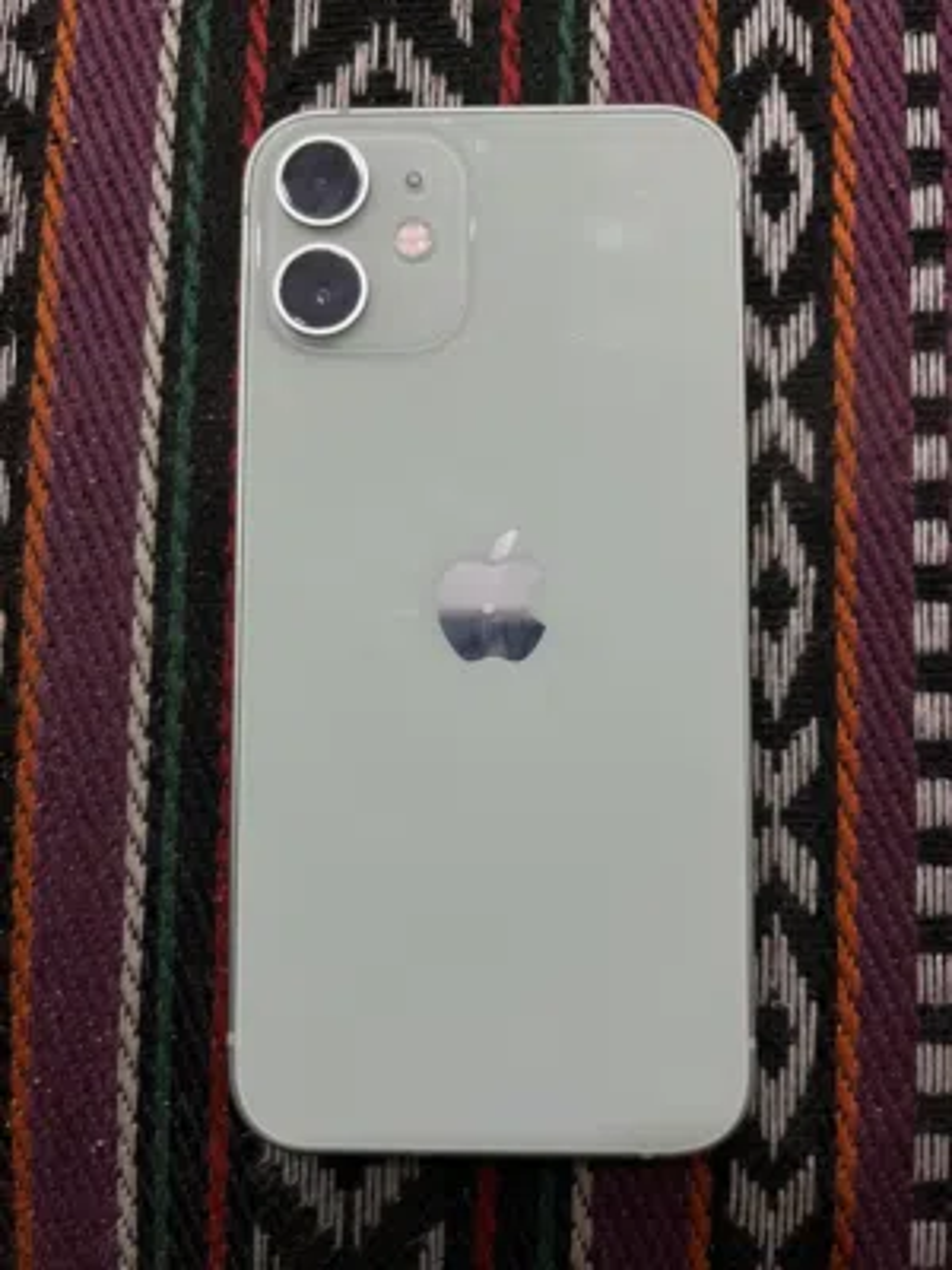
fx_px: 953
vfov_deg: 67.3
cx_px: 476
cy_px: 635
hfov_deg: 53.1
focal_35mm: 26
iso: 250
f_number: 1.6
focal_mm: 5.1
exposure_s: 1/50
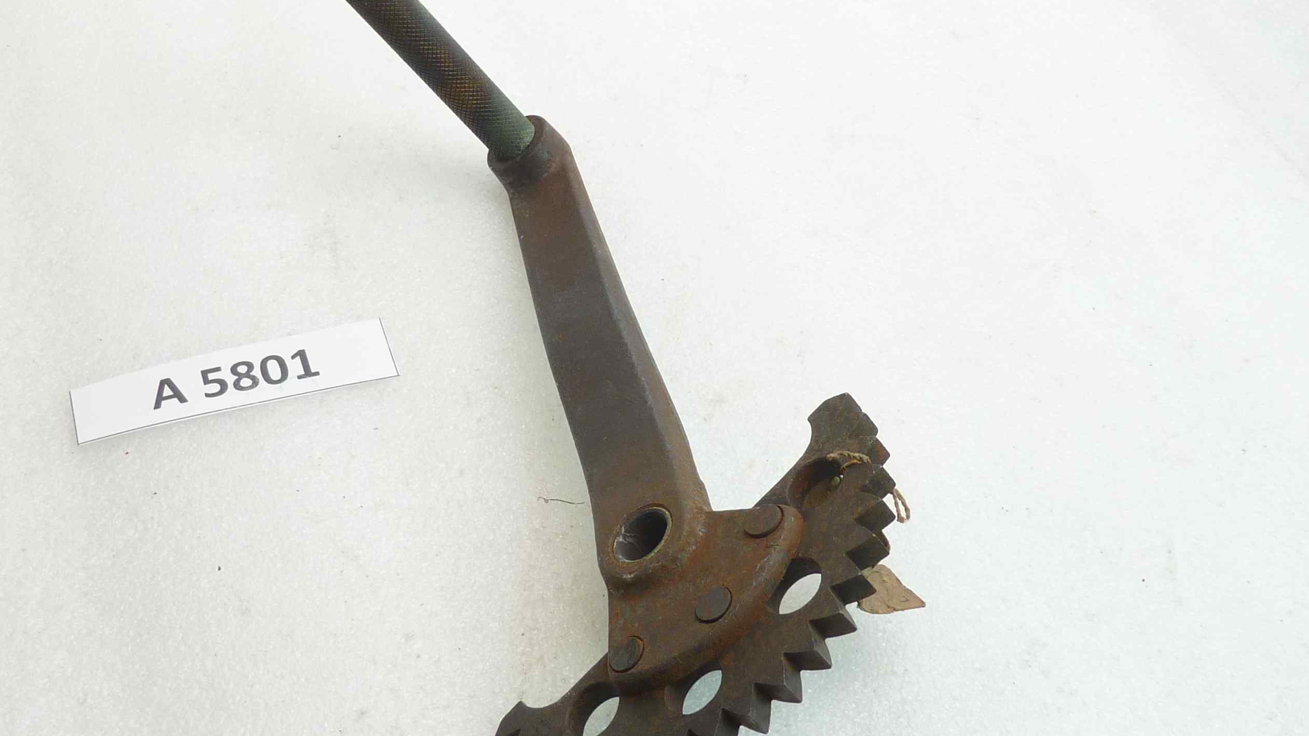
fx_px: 1458
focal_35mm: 42
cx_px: 652
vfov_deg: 28.3
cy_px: 367
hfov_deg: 48.4
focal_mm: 4.4
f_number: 3.3
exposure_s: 1/20
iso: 80
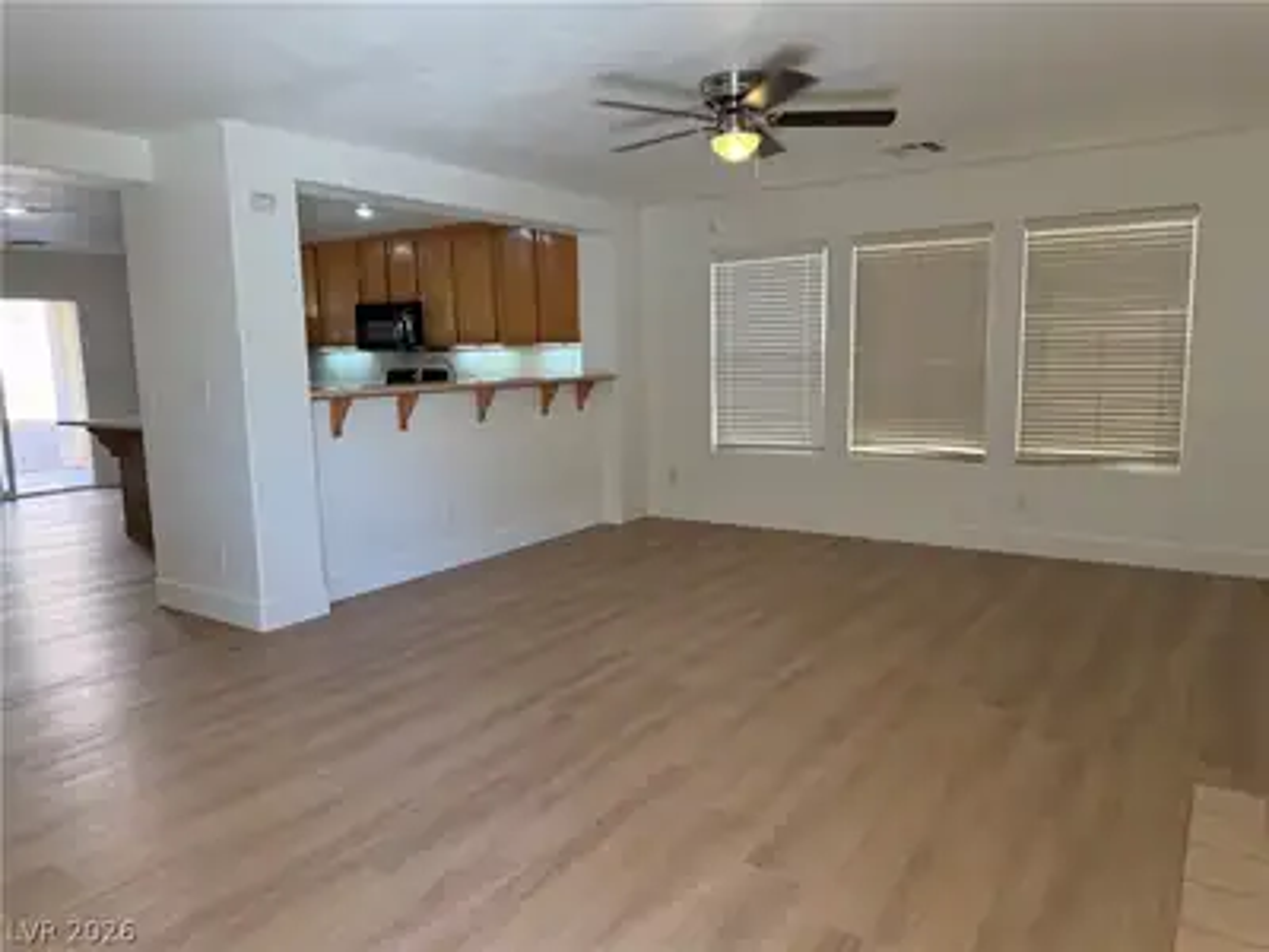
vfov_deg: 56.8
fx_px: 880
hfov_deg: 71.6
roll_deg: +0.5
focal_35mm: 24
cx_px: 634
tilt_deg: -7.9
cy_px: 476
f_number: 1.78
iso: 125
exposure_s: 1/181
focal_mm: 6.76
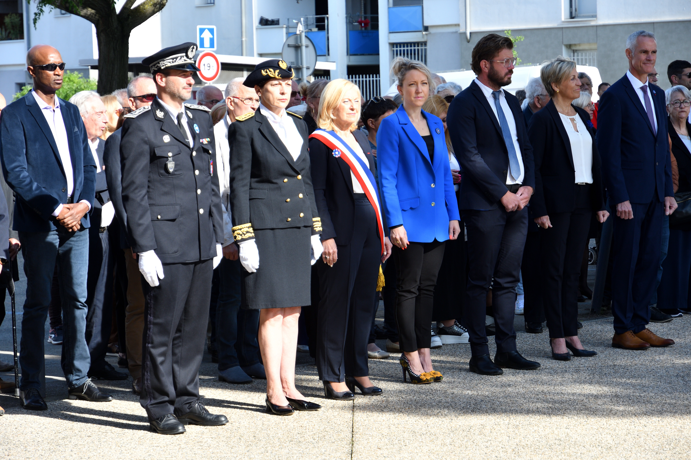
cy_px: 230
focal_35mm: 105
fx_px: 2015
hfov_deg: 19.5
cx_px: 346
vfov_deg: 13.0
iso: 200
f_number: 5.6
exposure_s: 1/320
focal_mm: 70
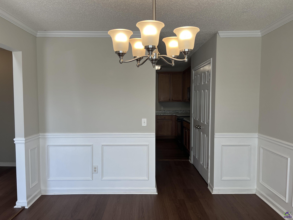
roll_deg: -0.4
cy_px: 110
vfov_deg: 53.1
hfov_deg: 67.3
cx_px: 146
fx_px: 220
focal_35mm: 26
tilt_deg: -4.0
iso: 40
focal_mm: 5.7
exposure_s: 1/244
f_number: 1.5
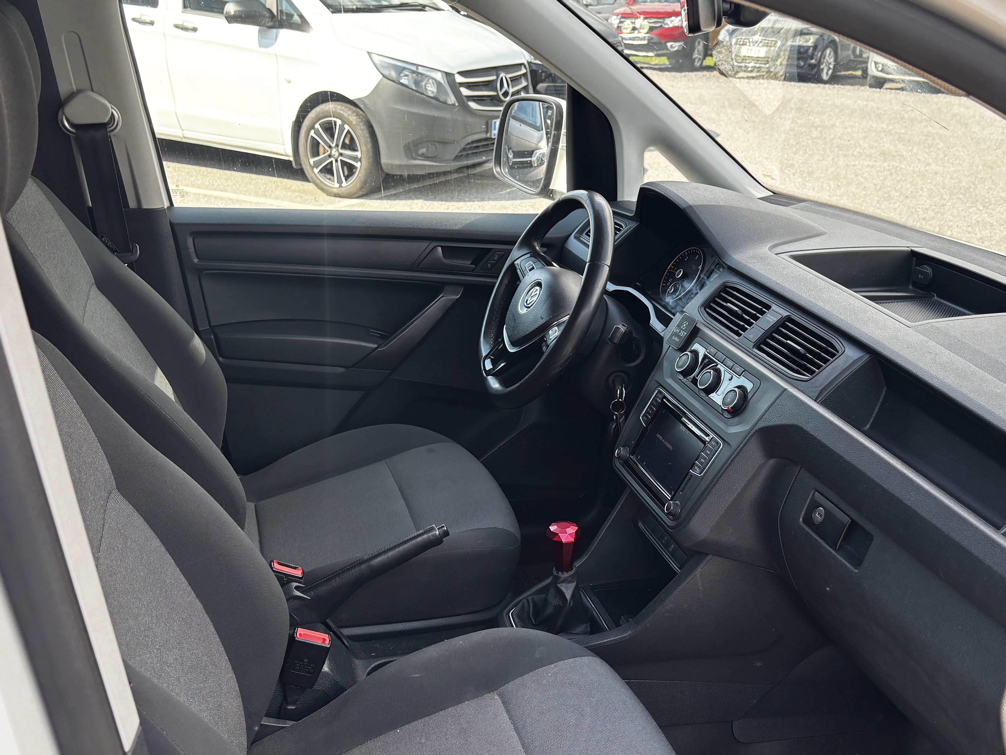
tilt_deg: -25.5
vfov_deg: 40.3
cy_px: 487
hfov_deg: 52.6
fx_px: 1017
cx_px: 536
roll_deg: -1.4
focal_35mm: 35
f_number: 1.6
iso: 50
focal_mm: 5.96
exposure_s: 1/244
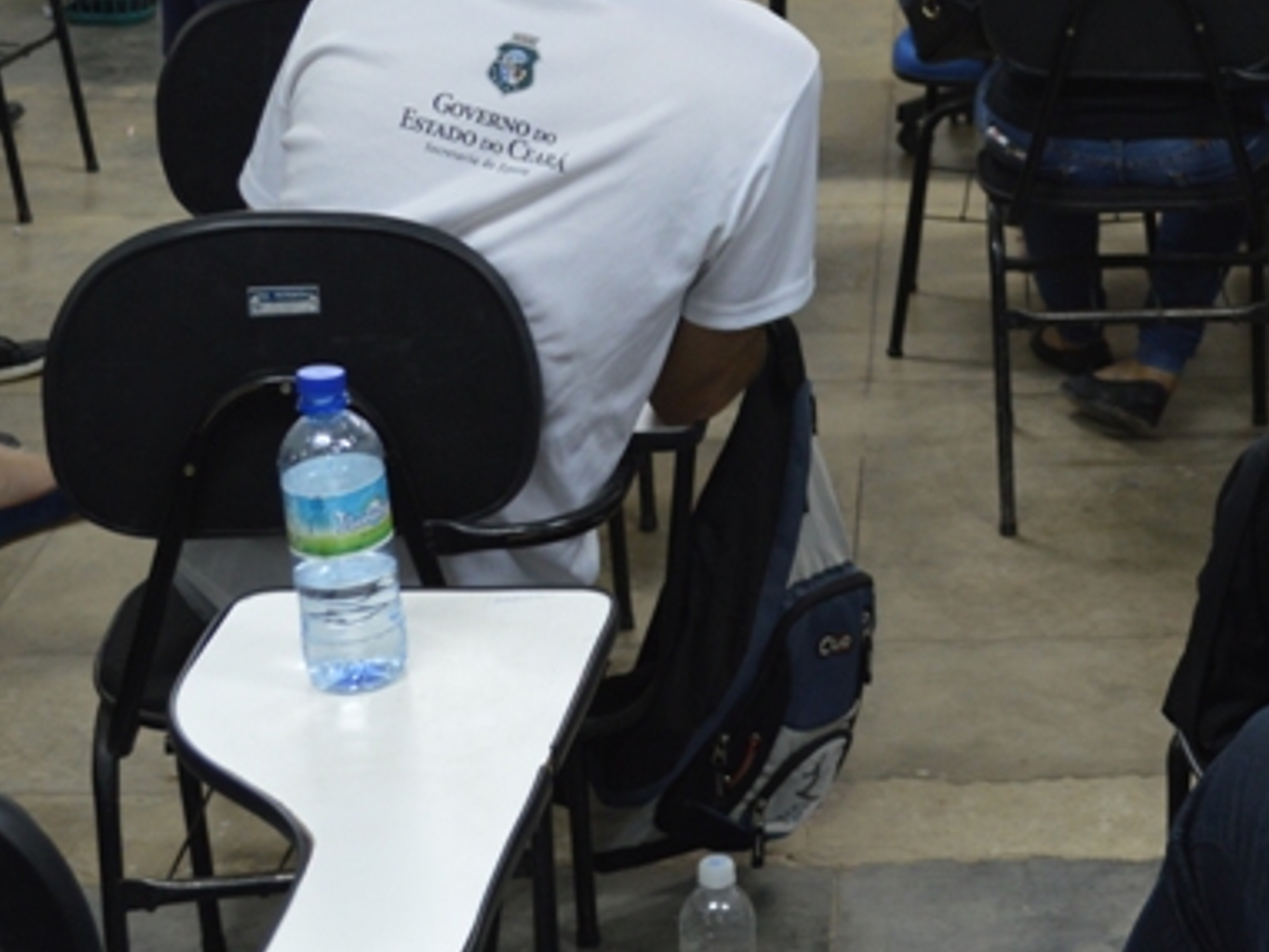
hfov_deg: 20.6
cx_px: 1186
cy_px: 68
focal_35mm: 93
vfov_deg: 15.7
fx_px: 3410
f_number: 4
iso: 400
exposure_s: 1/15
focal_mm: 24
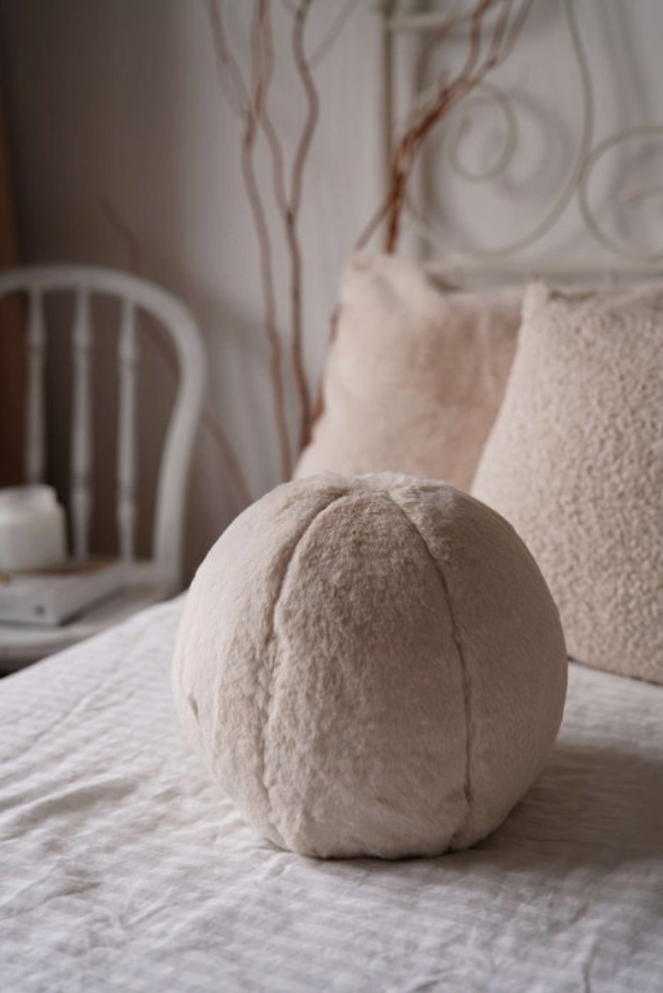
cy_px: 496
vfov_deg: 39.6
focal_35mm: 50
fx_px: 1380
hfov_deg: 27.0
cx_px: 332
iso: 250
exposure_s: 1/125
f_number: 3.2
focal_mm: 50
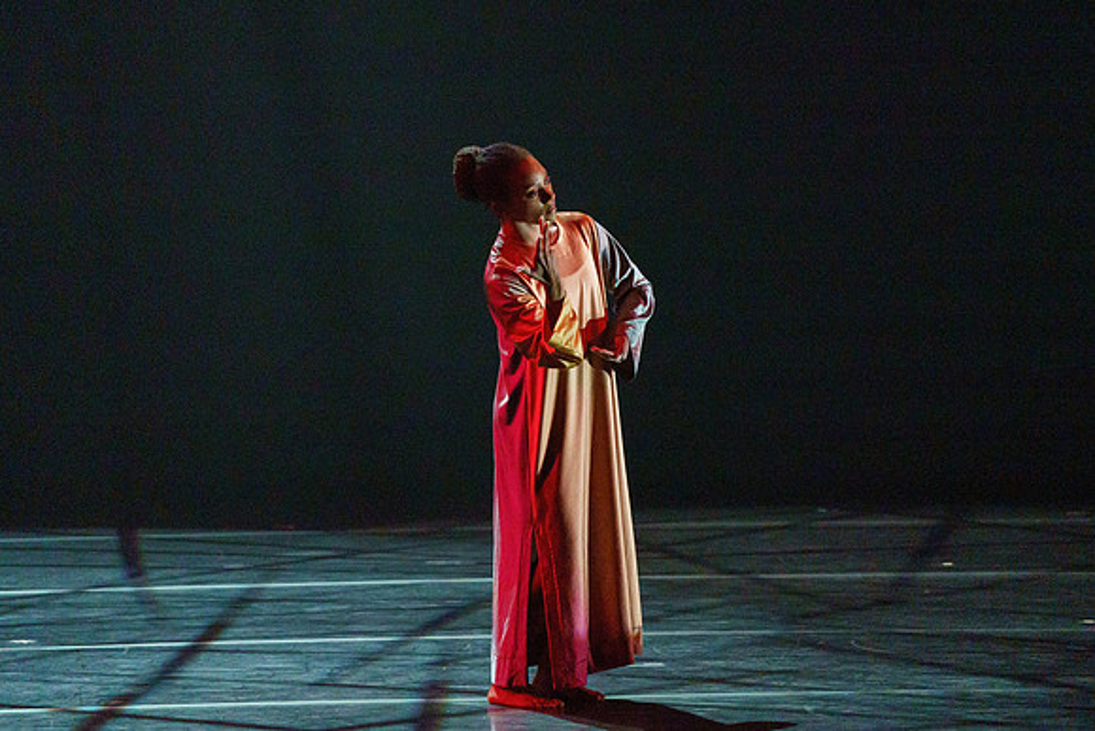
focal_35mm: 449
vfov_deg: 3.1
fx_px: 13660
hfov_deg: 4.6
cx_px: 553
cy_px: 318
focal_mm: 385
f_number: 5.6
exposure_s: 1/250
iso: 5000
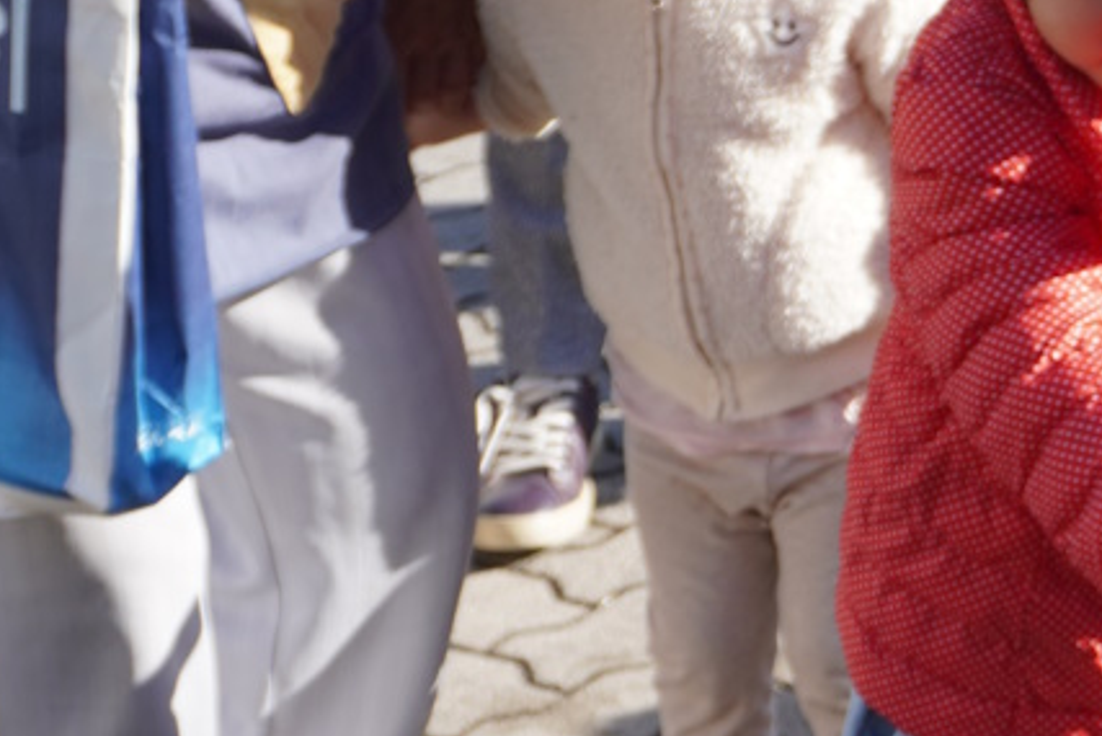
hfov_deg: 14.8
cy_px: 581
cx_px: 1487
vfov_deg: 10.4
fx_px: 4034
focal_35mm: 132
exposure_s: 1/250
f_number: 5.6
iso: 100
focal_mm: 25
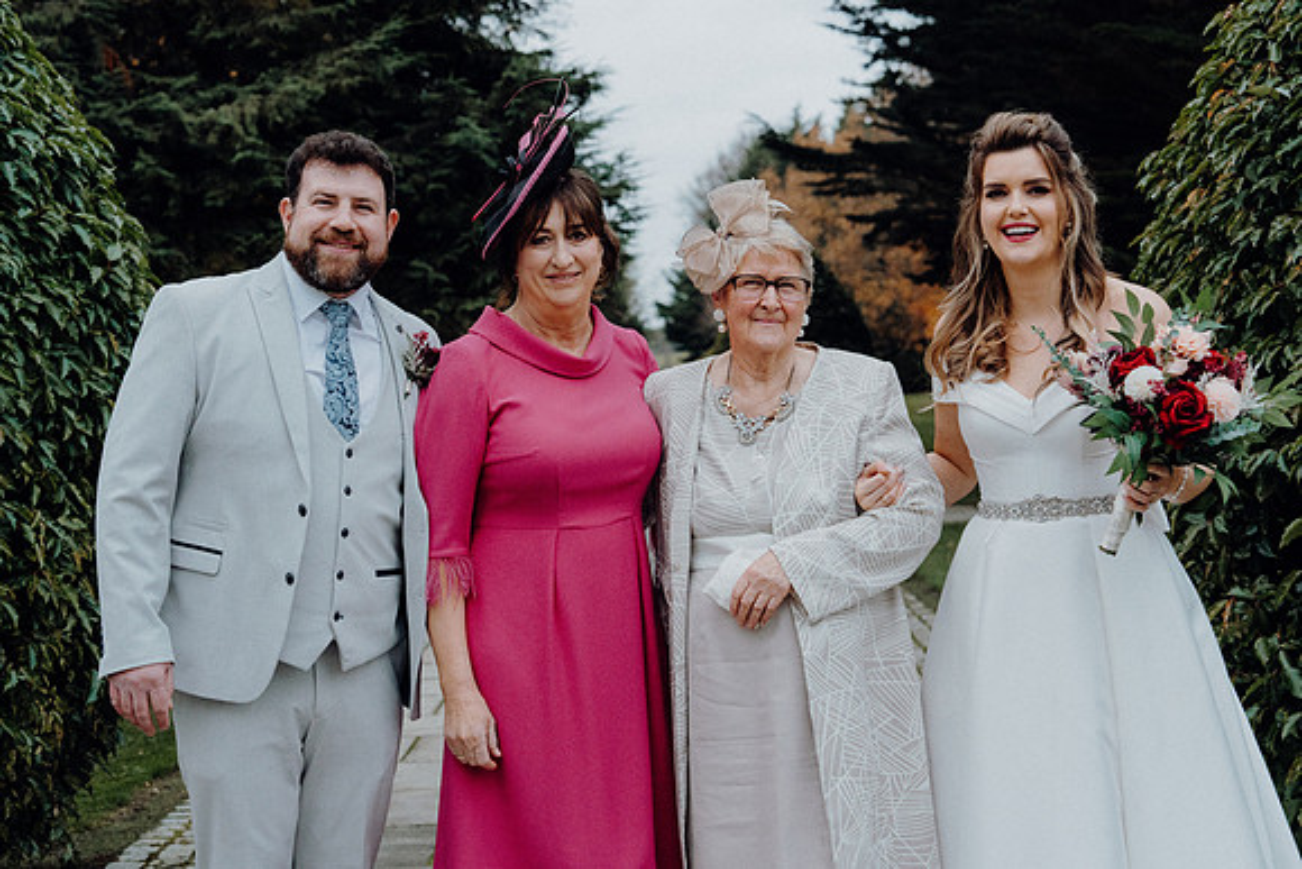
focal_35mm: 63
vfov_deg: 21.6
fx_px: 2279
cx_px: 651
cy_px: 434
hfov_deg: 31.9
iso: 4000
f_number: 5
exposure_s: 1/200
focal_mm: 63
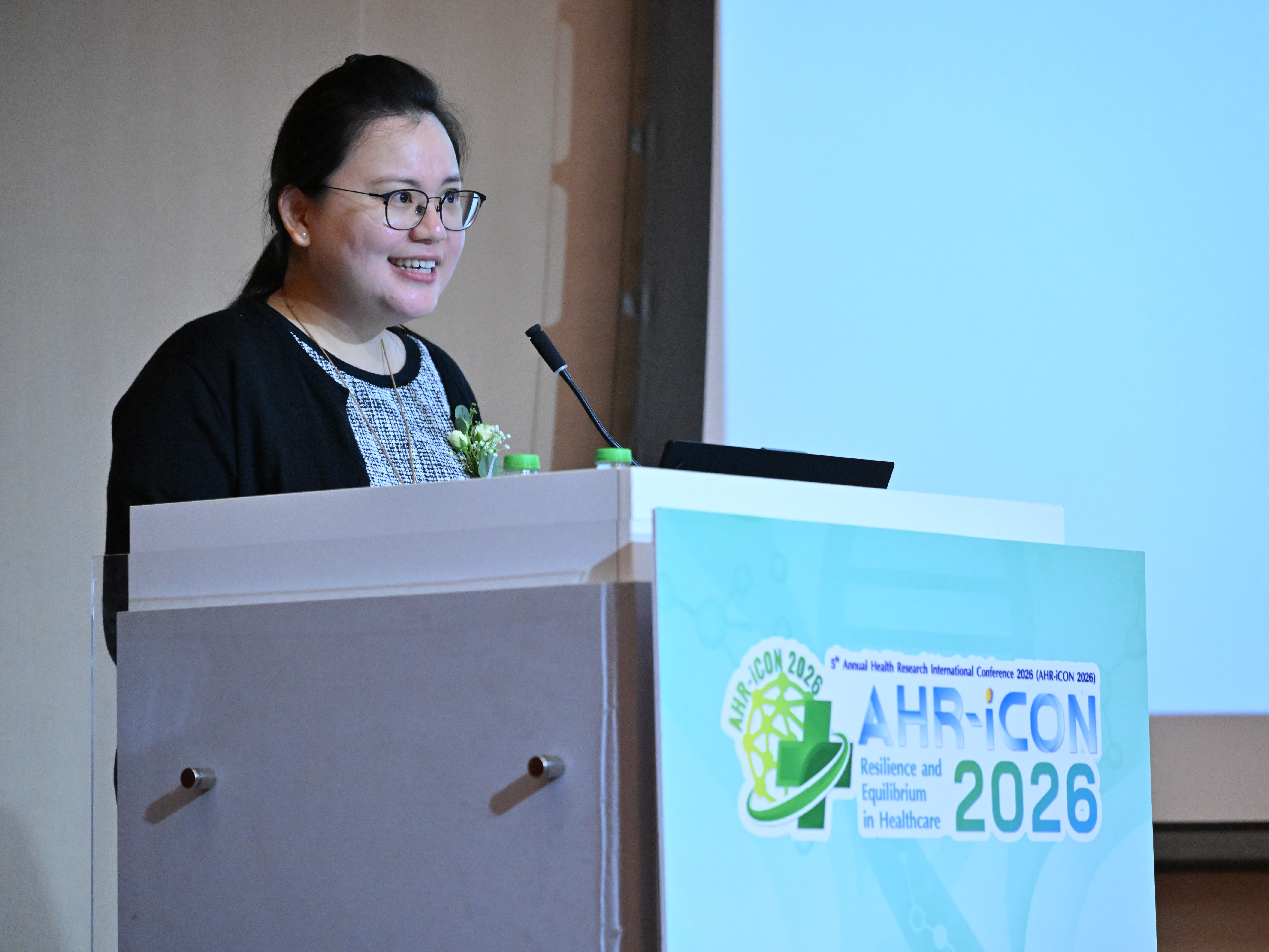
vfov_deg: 11.4
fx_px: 4766
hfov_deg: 15.2
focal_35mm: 130
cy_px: 476
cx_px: 708
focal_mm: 120
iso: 6400
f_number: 4
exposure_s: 1/320
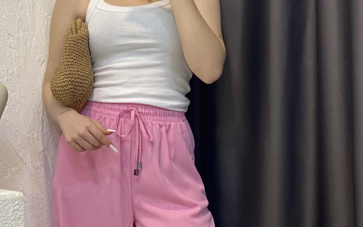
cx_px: 118
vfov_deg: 11.2
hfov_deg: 17.8
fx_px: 1157
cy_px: 184
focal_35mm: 117
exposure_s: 1/100
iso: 125
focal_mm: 6
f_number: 2
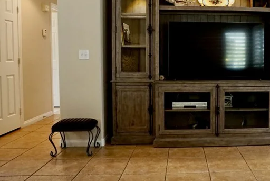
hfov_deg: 39.6
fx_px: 360
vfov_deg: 28.0
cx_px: 213
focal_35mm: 48
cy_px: 72
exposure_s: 1/160
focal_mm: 16
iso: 1600
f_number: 3.2
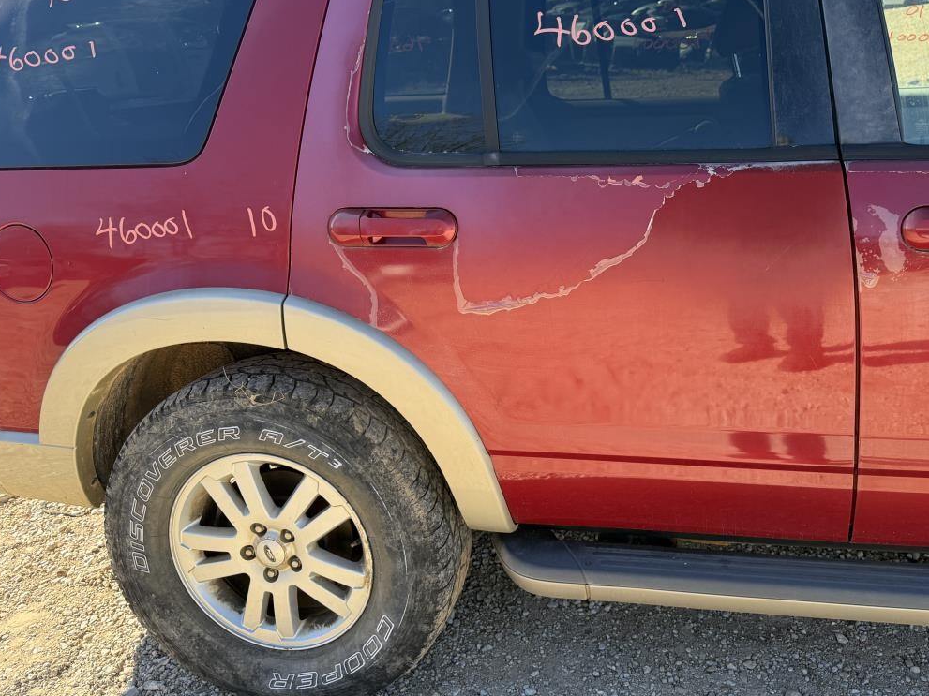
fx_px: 832
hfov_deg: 57.9
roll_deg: +2.5
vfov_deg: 45.2
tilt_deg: -20.7
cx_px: 556
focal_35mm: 31
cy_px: 276
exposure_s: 1/967
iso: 100
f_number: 1.78
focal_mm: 6.76
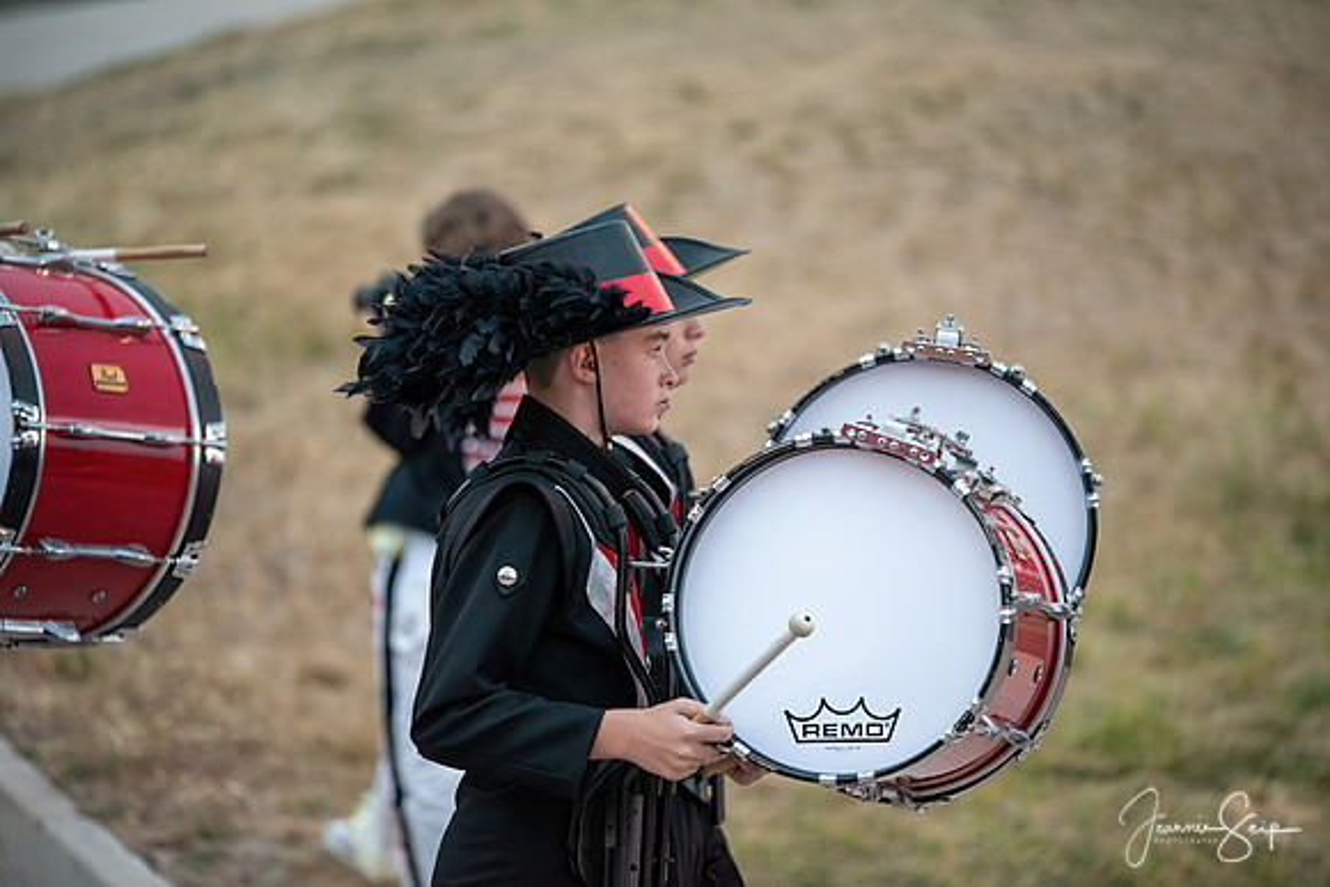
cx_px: 665
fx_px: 6651
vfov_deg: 7.6
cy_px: 444
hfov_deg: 11.4
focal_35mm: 180
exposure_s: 1/320
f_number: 2.8
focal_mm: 180
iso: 6400
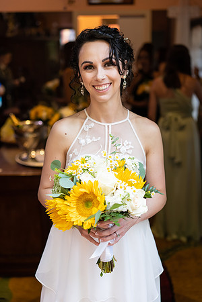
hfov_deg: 24.6
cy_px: 151
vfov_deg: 36.2
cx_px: 101
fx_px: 463
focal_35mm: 55
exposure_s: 1/160
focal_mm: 55
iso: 320
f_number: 2.5
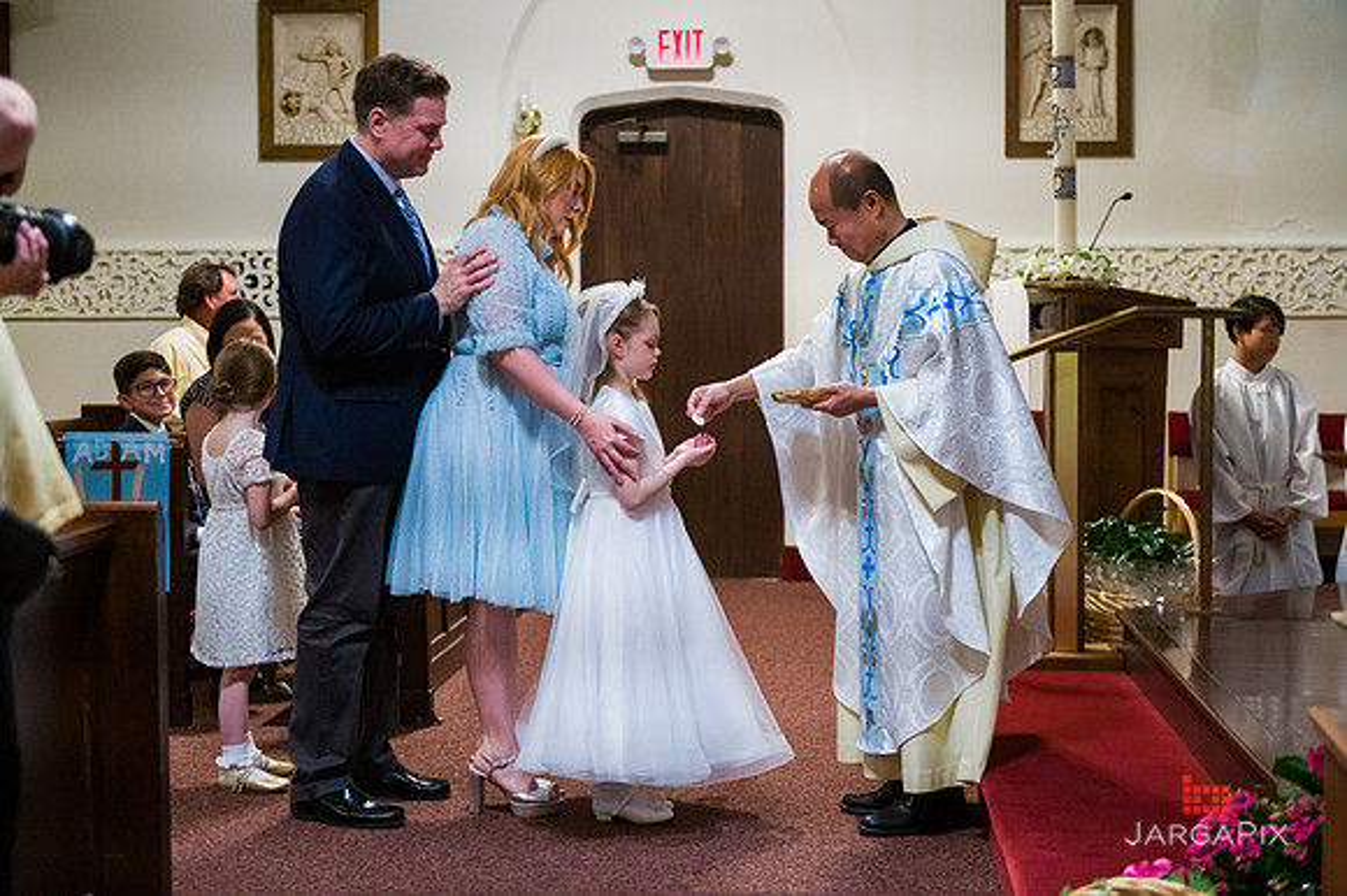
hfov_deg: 33.4
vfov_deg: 22.6
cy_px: 448
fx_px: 2244
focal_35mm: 60
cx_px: 674
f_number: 3.2
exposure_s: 1/400
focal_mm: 60
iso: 6400
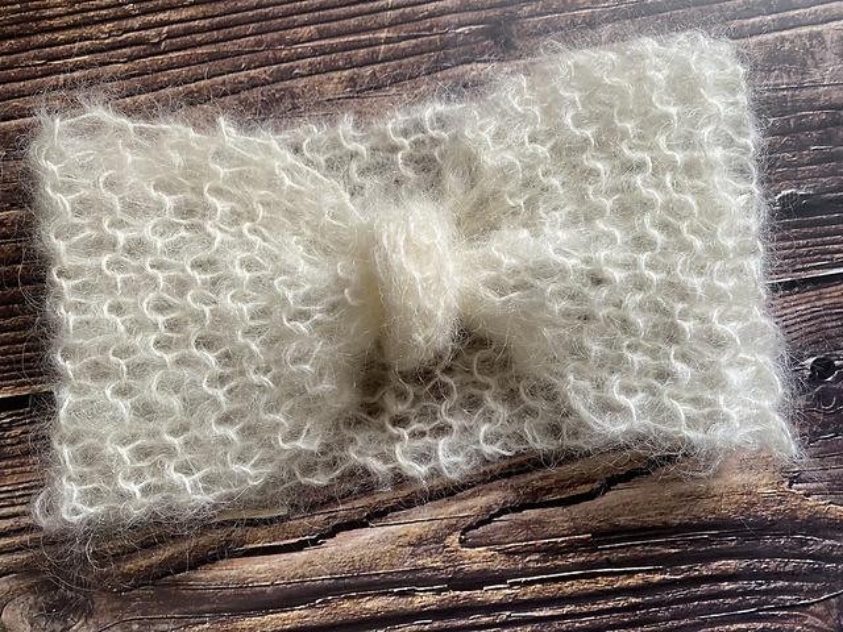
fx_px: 633
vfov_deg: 53.1
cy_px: 316
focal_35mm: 26
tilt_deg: -83.7
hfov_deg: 67.3
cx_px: 422
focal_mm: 4.25
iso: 125
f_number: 1.8
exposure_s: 1/119
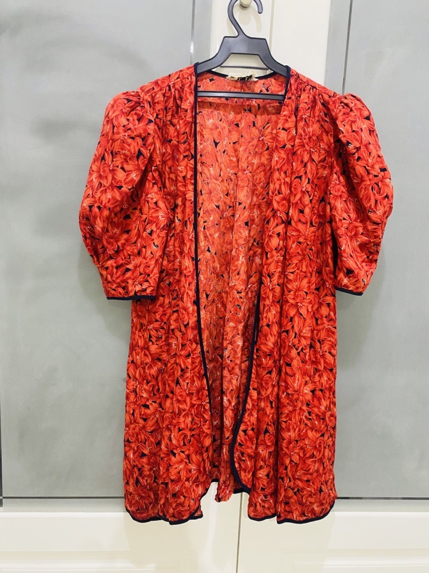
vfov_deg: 67.3
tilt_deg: -9.7
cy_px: 286
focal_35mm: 26
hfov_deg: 53.1
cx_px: 214
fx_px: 430
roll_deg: -2.4
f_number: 1.8
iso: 500
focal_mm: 4.25
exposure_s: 1/33
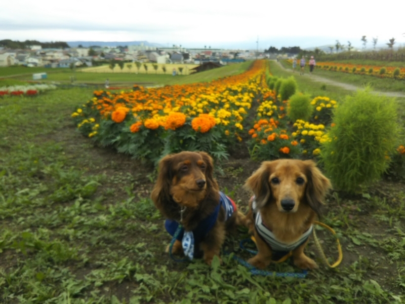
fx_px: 351
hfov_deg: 60.0
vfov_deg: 46.8
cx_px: 202
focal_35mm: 30
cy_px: 152
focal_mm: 4
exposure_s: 1/120
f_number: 2.2
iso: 32
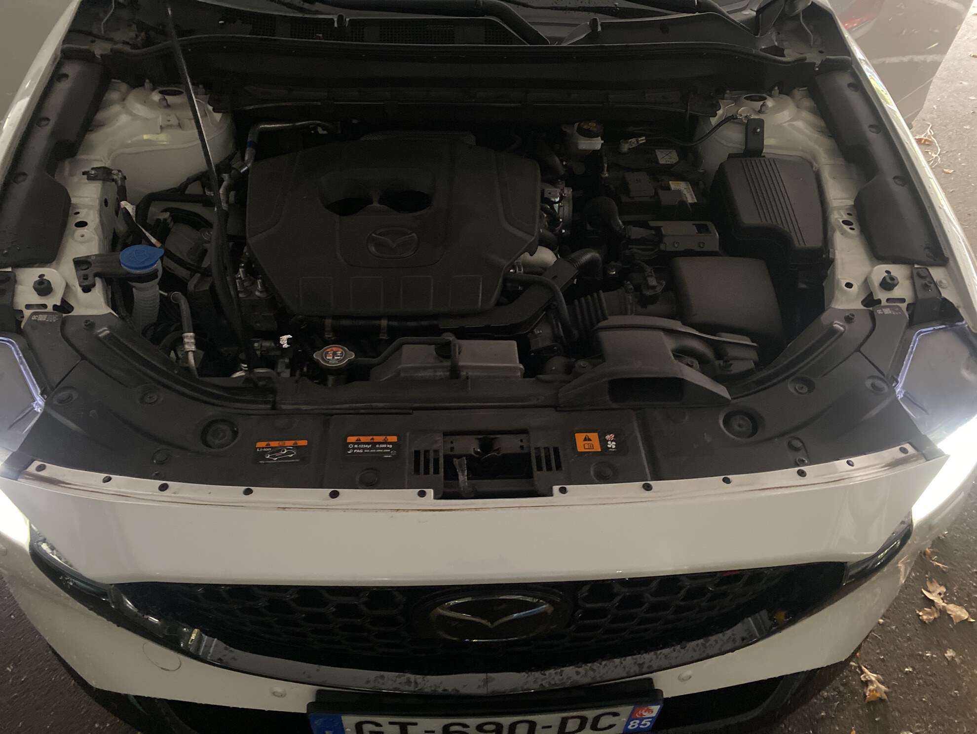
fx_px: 734
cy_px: 367
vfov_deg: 53.1
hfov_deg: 67.3
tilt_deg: -44.6
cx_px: 488
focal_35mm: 26
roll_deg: -1.6
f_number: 1.8
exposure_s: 1/23
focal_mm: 4.25
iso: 1000
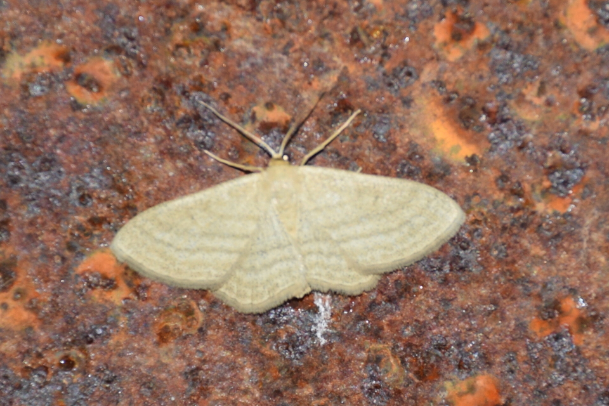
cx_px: 304
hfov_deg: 9.8
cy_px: 203
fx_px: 3552
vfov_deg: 6.5
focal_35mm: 210
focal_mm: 140
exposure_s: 1/60
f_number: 7.1
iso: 320
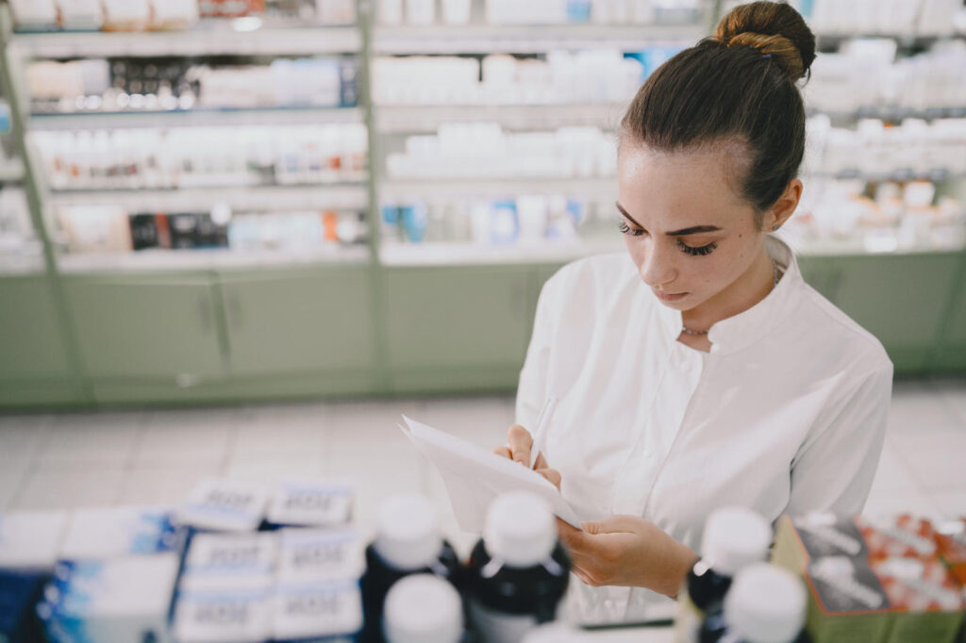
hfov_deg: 54.4
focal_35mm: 35
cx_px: 483
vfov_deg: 37.8
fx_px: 939
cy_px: 322
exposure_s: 1/250
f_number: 2.2
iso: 400
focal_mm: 35
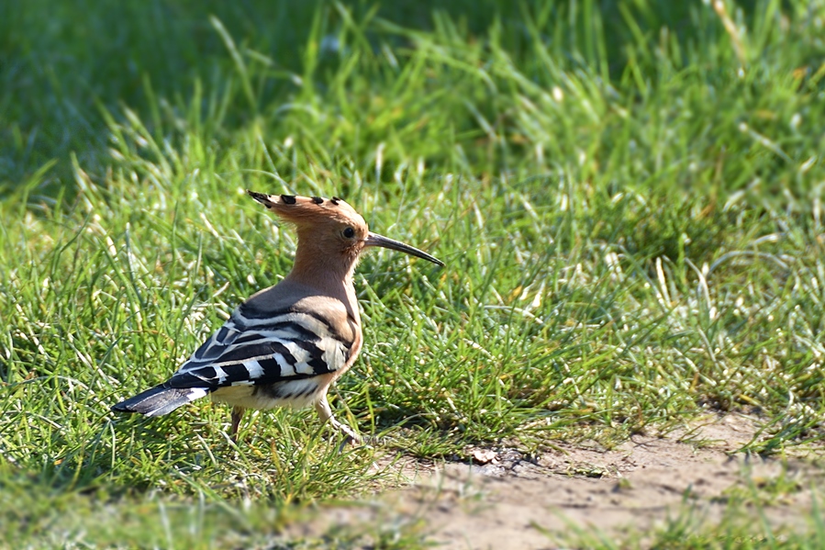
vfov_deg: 3.1
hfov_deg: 4.6
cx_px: 412
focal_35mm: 450
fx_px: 10310
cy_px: 275
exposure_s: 1/160
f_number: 6.3
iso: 100
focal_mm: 300
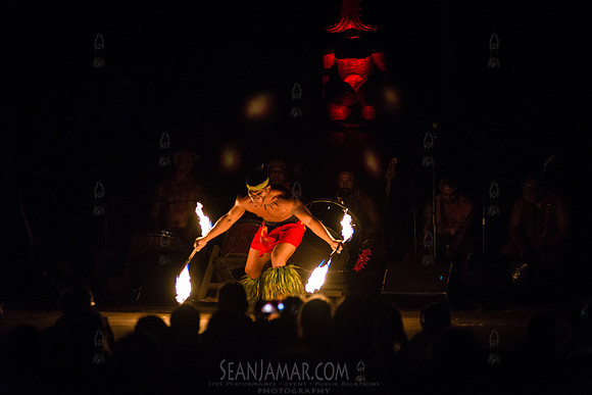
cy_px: 198
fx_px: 2385
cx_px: 296
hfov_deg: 14.2
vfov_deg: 9.5
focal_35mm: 145
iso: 4000
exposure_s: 1/400
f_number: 2.8
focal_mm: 145
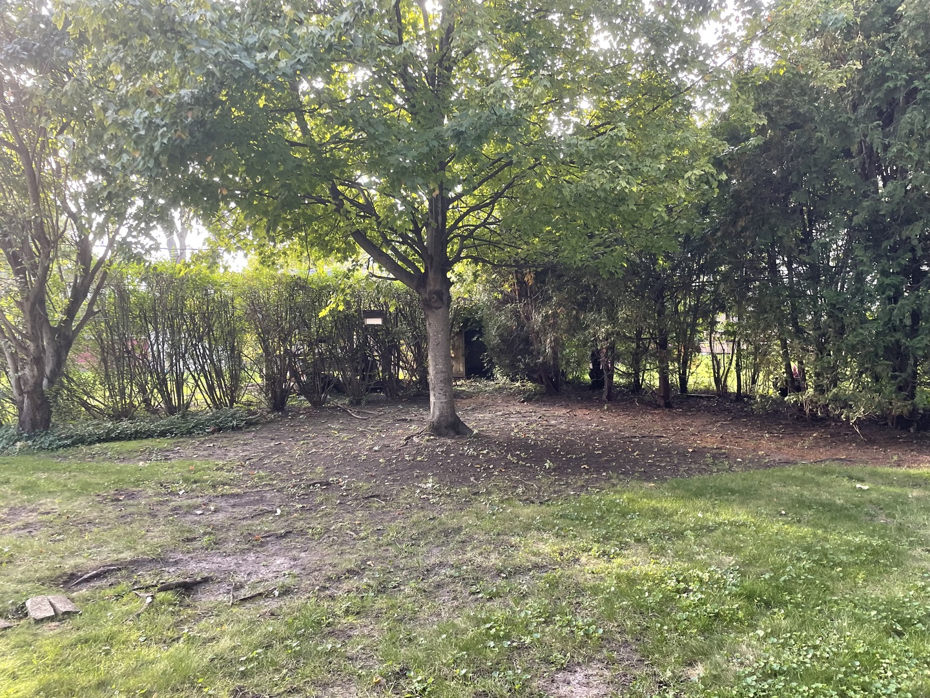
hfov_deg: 67.3
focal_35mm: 26
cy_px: 349
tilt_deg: -2.5
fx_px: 699
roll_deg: +1.2
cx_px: 465
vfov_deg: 53.1
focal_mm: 4.2
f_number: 1.6
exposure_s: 1/121
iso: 125
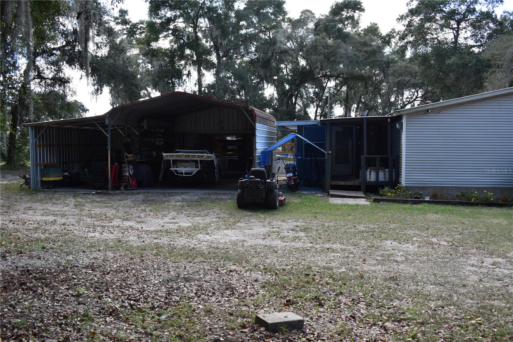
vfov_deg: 41.7
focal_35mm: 32
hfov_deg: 59.5
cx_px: 256
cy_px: 171
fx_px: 449
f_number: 5.6
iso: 280
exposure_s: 1/250
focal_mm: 21
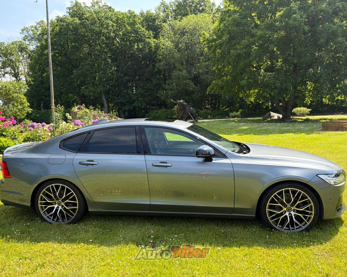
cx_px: 172
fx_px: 288
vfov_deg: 51.5
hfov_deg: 62.2
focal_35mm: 28
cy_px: 137
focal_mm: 5.96
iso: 50
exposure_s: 1/1587
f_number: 1.6
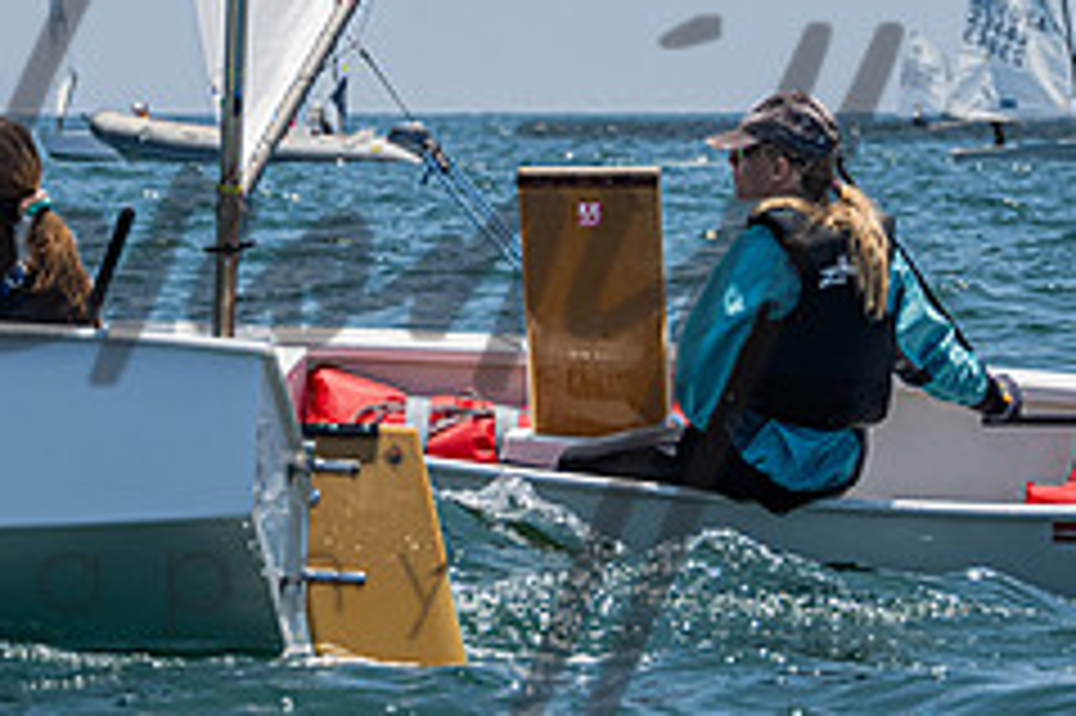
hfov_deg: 7.0
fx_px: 8841
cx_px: 268
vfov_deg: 4.6
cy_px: 237
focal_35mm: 296
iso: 500
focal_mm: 120
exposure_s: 1/2500
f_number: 6.7
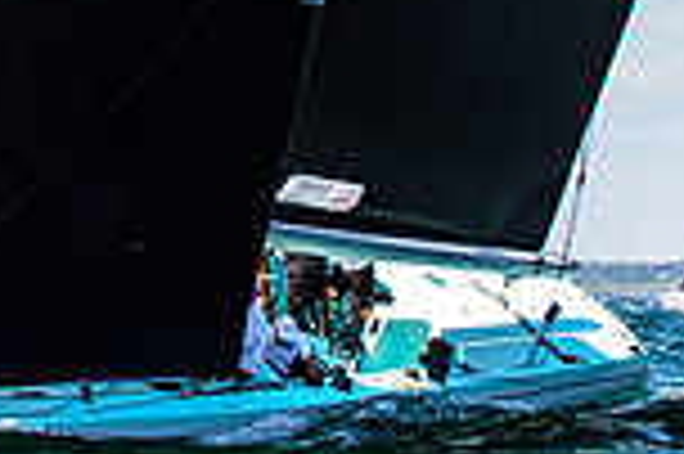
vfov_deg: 3.9
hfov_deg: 5.9
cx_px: -208
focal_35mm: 350
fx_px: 6643
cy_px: -125
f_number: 5
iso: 320
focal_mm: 80
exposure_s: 1/500
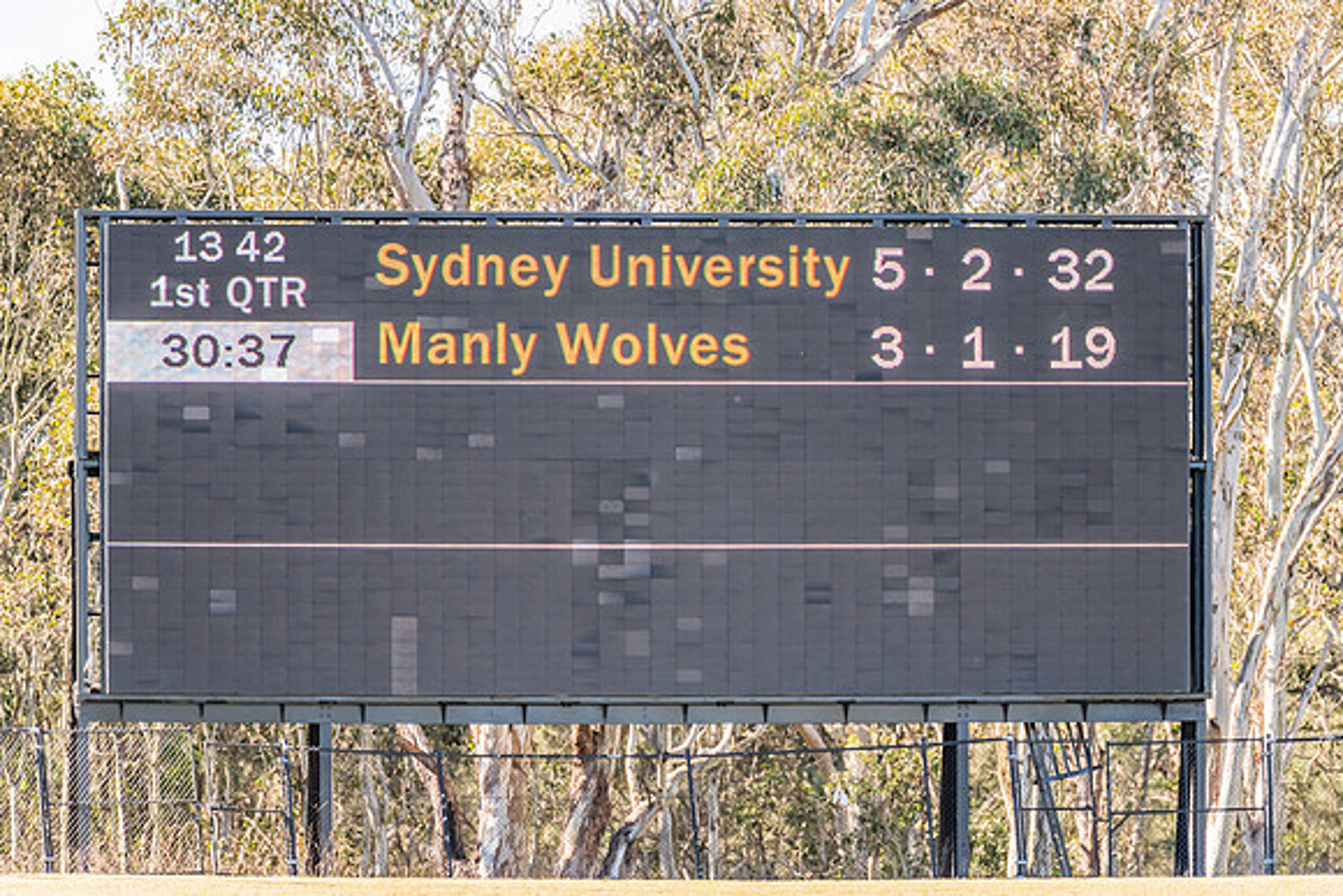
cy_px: 448
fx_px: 13761
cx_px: 681
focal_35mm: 369
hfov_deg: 5.6
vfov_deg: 3.7
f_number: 4
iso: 1100
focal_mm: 360
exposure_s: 1/1600
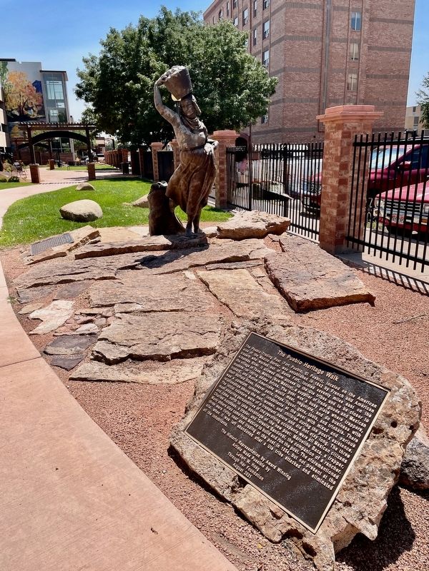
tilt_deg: -15.0
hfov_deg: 53.1
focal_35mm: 26
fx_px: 430
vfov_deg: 67.3
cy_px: 286
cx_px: 214
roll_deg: +2.4
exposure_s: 1/3861
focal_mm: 4.2
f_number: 1.6
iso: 32
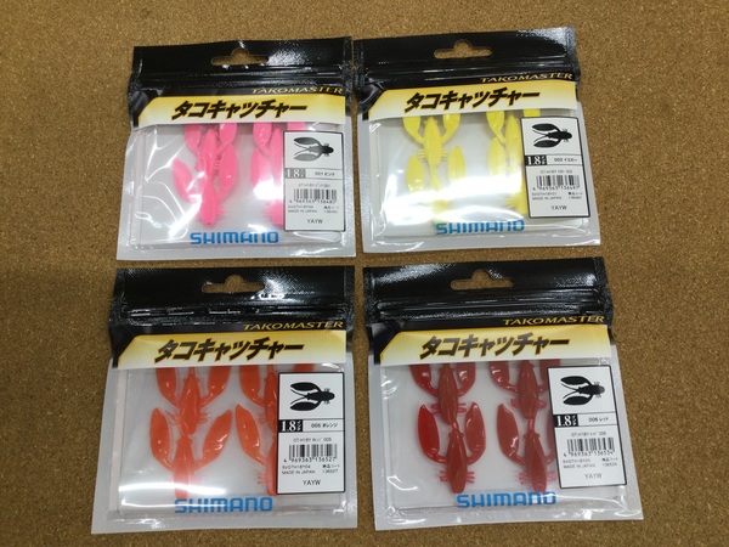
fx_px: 653
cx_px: 364
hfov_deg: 58.4
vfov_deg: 45.4
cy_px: 274
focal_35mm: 31
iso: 25
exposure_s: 1/40
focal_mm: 3.3
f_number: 2.4
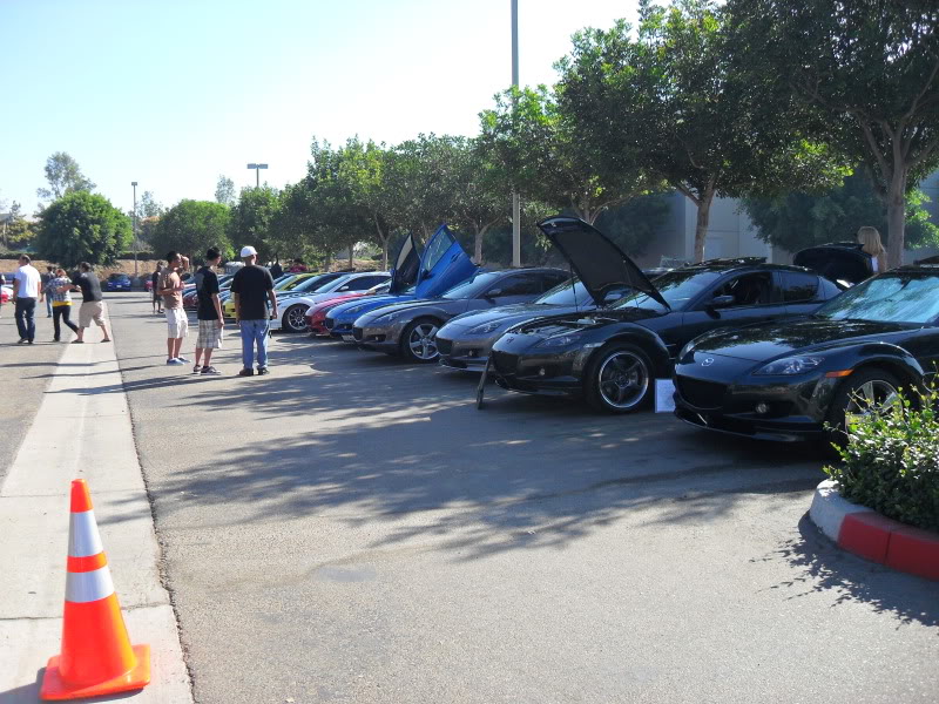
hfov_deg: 52.6
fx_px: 949
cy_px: 352
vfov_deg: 40.7
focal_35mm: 35
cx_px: 470
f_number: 8.9
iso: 100
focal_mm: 6.2
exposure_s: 1/90
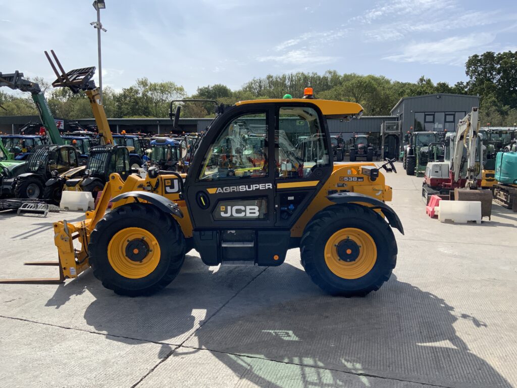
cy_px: 194
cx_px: 258
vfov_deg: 48.2
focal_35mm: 29
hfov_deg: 61.7
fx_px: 433
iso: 16
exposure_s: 1/2667
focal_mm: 3
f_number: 1.8
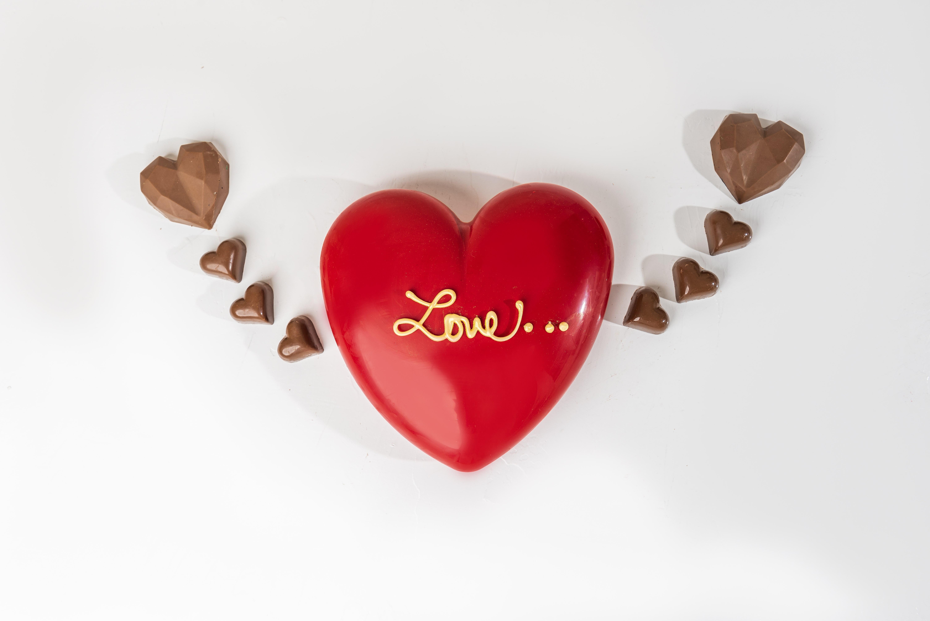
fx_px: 982
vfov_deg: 35.1
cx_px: 465
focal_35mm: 38
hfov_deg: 50.7
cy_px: 310
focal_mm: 38
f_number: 8
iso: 100
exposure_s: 1/125
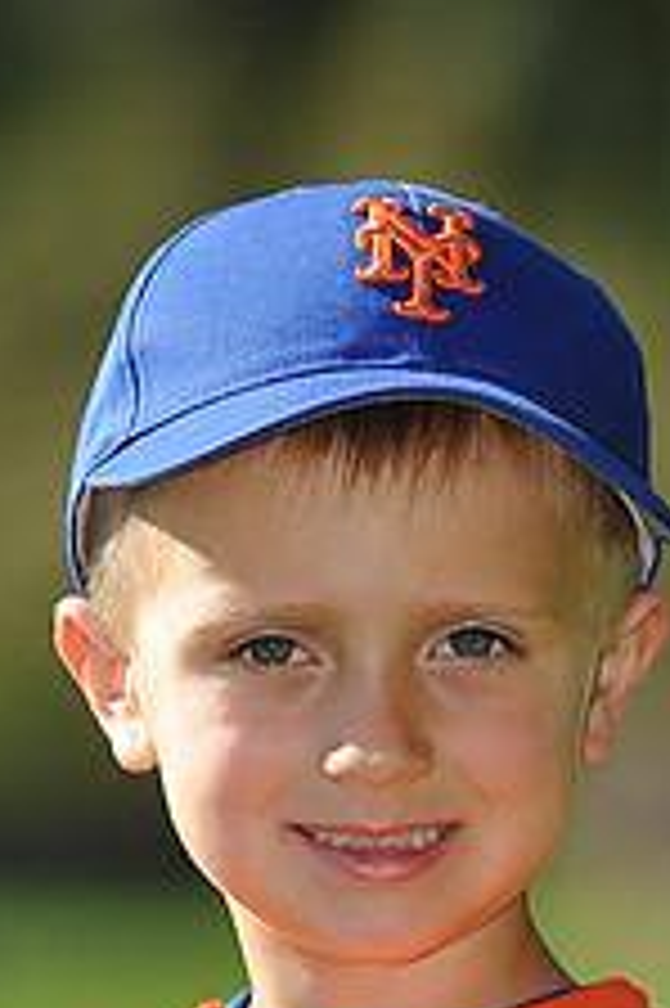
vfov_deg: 4.0
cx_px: 270
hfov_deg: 2.6
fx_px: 14510
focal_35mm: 519
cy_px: 1080
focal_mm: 200
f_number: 4
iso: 200
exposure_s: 1/1250
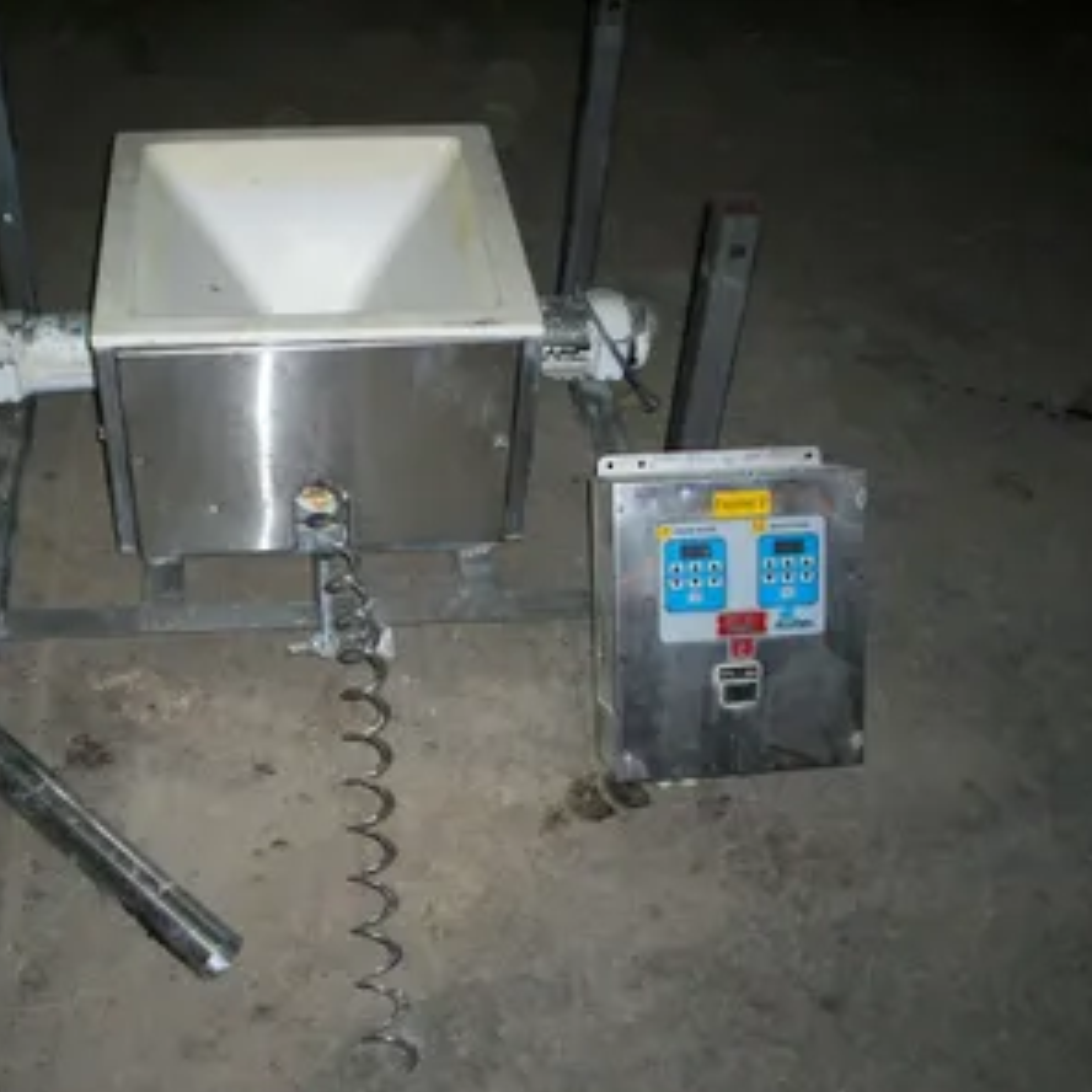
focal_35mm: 43
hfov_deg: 38.7
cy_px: 550
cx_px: 362
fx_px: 1535
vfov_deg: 39.2
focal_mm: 5.9
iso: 140
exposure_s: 1/64
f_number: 4.5
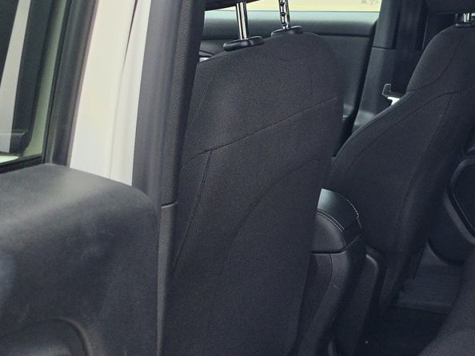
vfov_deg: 23.6
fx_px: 850
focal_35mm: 62
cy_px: 205
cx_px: 467
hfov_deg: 29.3
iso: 63
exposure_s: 1/2397
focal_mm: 6.5
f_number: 1.4
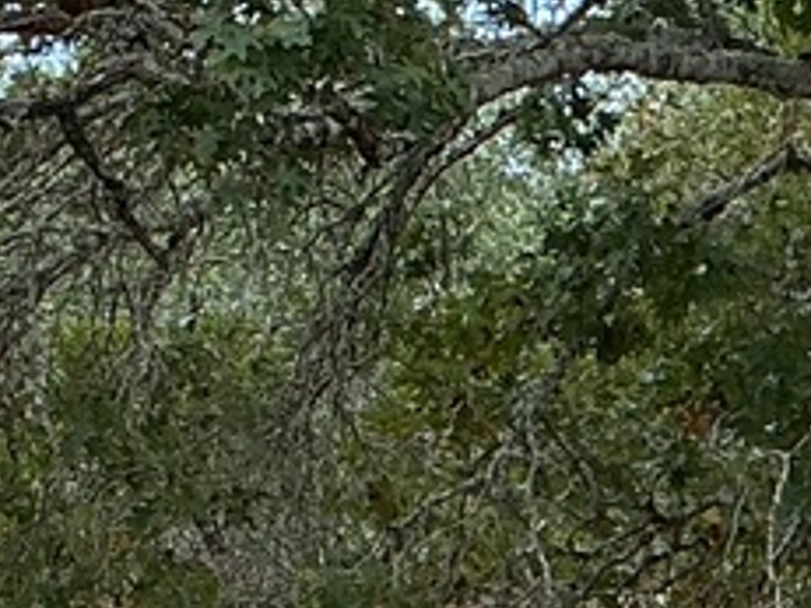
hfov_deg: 10.9
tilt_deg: -10.3
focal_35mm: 181
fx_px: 4238
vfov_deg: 8.0
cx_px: 207
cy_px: 1044
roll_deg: +1.9
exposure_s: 1/158
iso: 20
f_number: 1.8
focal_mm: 3
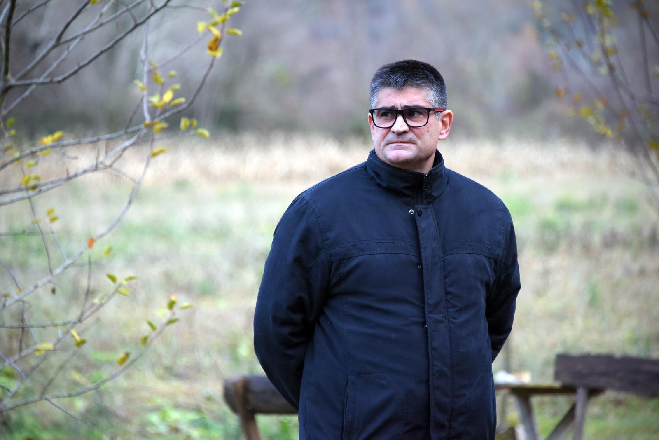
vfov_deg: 6.5
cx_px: 330
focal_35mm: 210
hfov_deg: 9.8
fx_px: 3845
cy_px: 220
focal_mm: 210
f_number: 5.6
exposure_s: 1/1250
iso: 2000
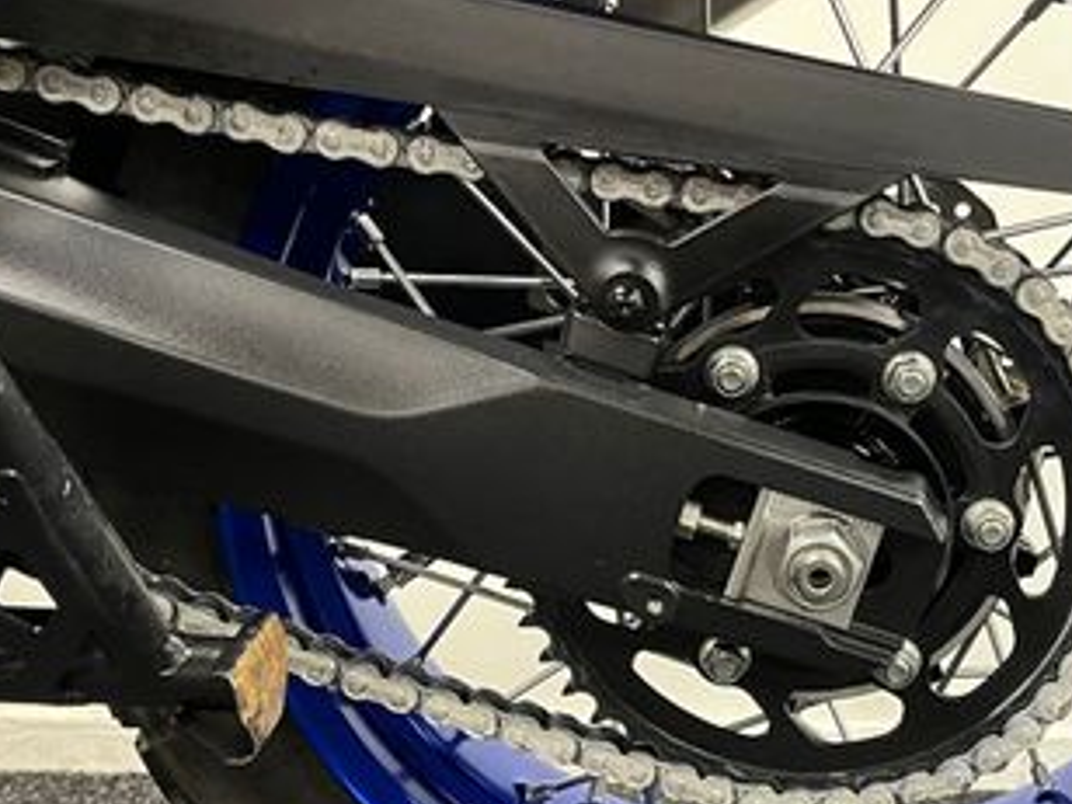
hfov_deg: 34.9
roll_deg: -0.7
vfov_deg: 27.0
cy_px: 435
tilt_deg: -5.5
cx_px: 790
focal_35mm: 54
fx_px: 1672
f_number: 1.6
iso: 400
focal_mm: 5.1
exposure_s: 1/33
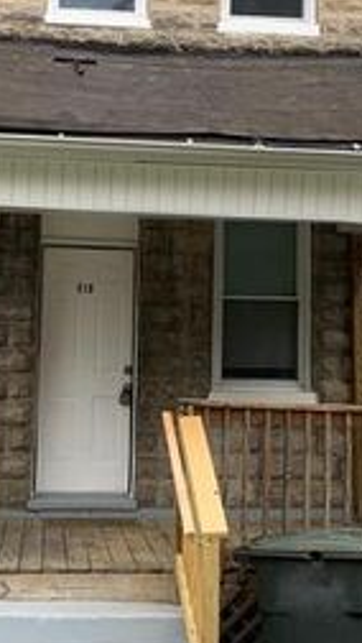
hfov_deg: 16.1
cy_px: 228
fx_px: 1278
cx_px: 199
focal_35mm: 75
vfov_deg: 28.1
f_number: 1.8
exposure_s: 1/337
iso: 25
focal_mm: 4.25
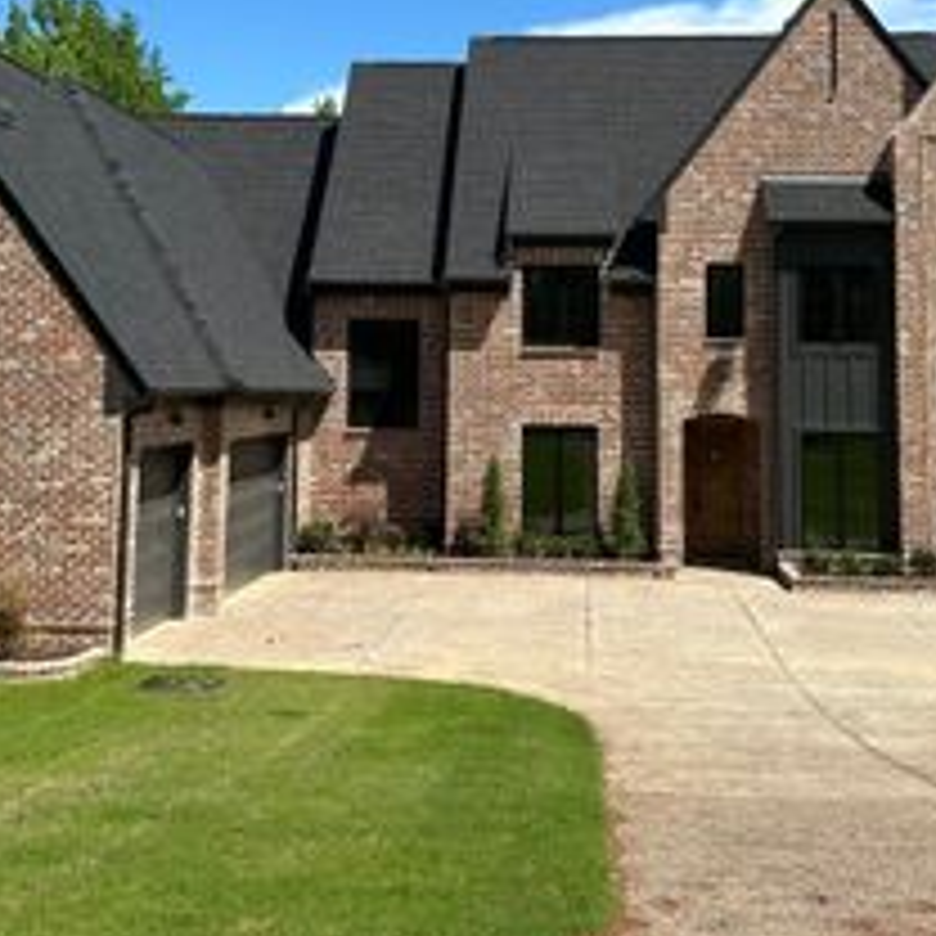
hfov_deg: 33.4
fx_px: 1560
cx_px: 504
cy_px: 227
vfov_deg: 32.7
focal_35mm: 51
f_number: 1.78
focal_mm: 6.86
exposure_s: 1/4184
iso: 80
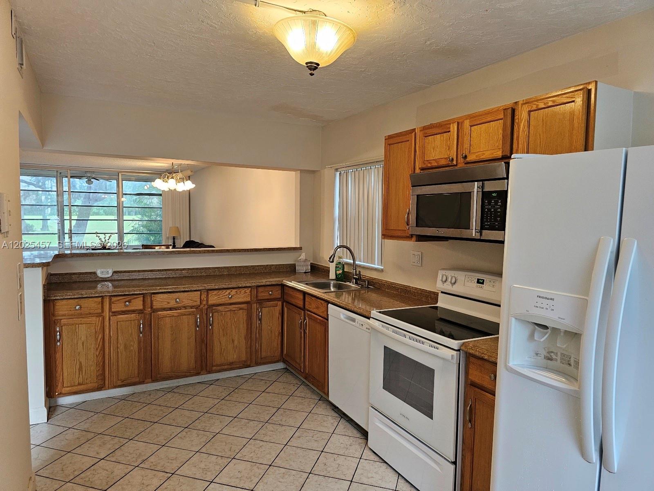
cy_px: 246
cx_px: 327
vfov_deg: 58.9
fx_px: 435
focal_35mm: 23
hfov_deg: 73.9
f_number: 1.7
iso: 400
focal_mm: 6.3
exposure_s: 1/120
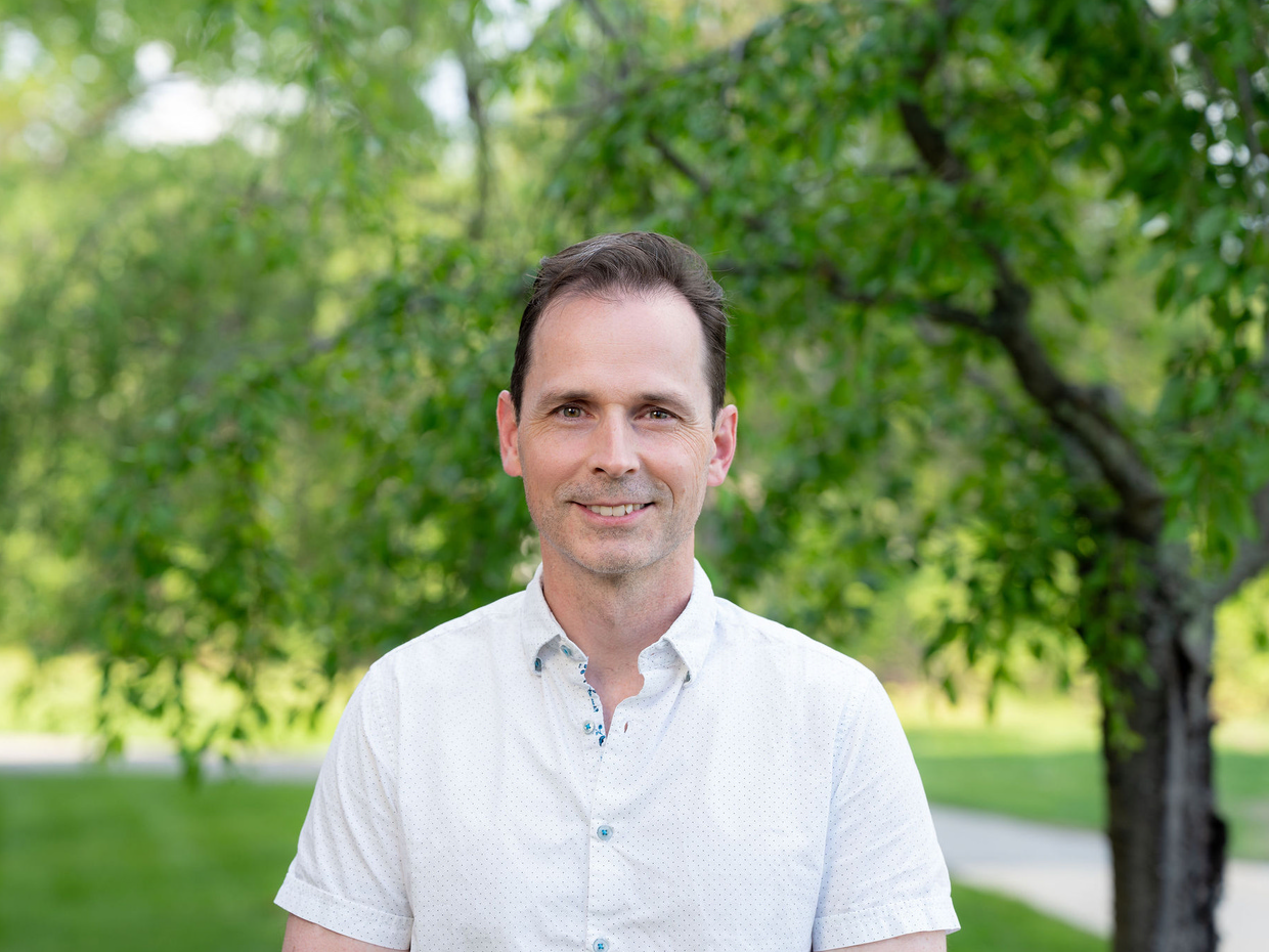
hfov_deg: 25.7
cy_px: 475
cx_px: 584
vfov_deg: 19.4
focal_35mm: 76
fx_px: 2786
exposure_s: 1/200
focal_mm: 70
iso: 64
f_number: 3.2
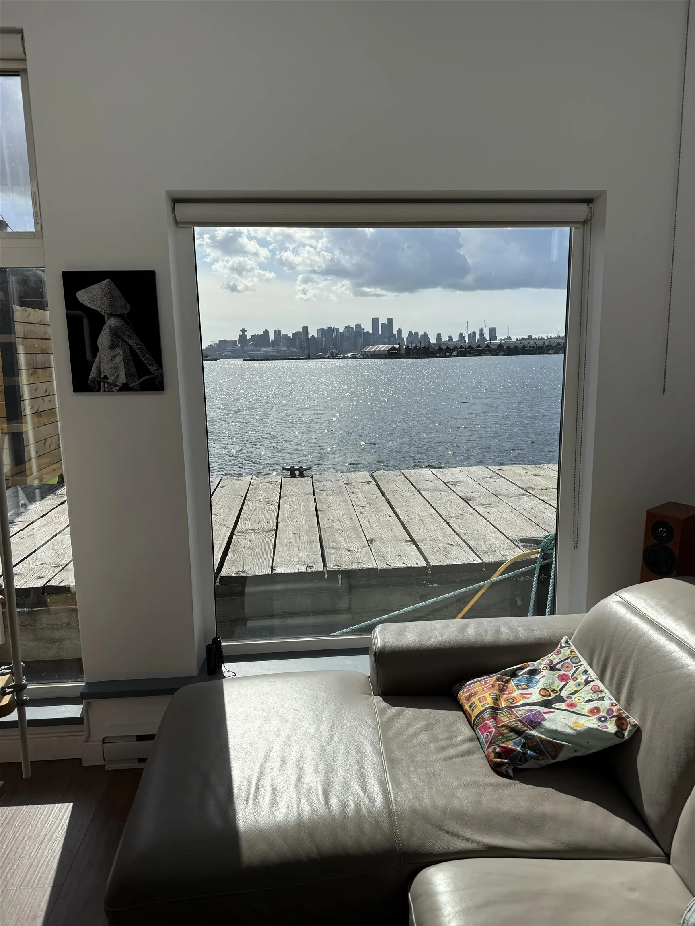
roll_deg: -0.2
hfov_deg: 56.8
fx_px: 642
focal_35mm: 24
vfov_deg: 71.6
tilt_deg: -10.5
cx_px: 348
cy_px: 463
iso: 80
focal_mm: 6.76
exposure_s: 1/8130
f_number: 1.78
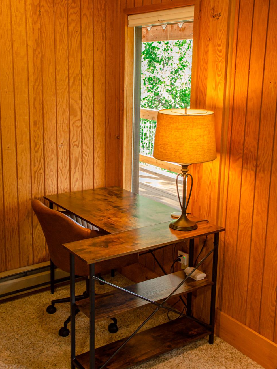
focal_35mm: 43
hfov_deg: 33.6
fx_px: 459
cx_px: 138
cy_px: 171
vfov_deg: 43.8
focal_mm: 26
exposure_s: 1/60
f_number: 3.8
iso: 500
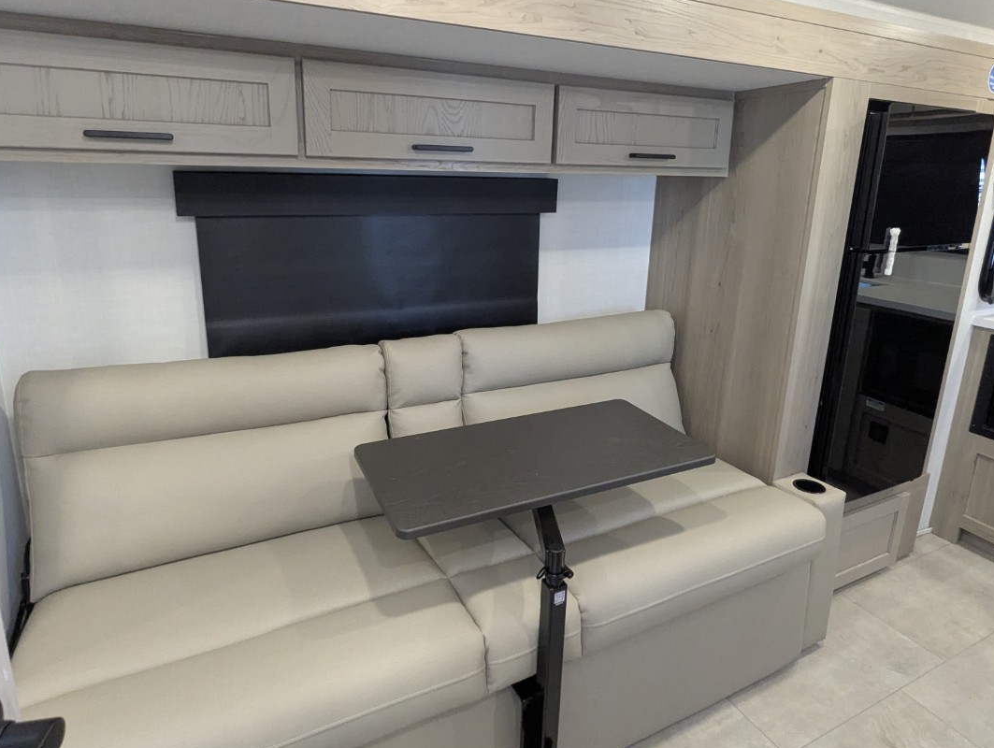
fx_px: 604
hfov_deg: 78.9
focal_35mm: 21
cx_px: 506
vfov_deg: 63.3
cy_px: 324
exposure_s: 1/100
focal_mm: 2.35
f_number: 2.2
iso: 785
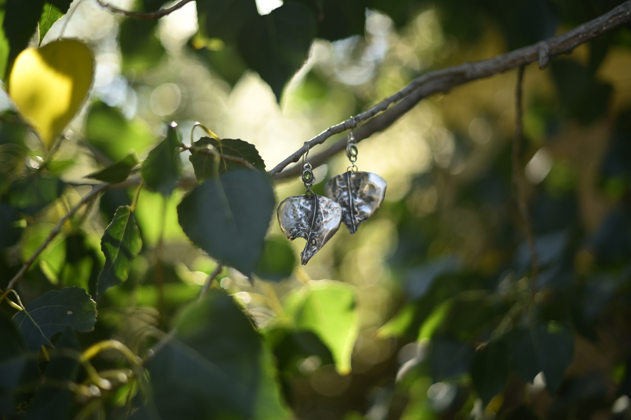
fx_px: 876
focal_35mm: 50
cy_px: 210
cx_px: 316
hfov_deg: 39.6
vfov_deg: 27.0
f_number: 1.4
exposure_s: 1/1600
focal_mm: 50
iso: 400
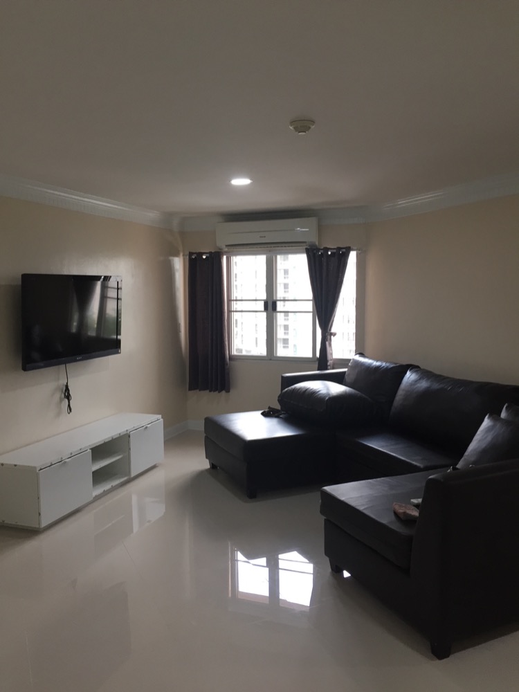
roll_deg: -0.2
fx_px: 580
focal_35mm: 29
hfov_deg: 48.2
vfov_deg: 61.7
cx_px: 260
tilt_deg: -5.1
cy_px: 346
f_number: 2.2
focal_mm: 4.15
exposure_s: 1/33
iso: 40
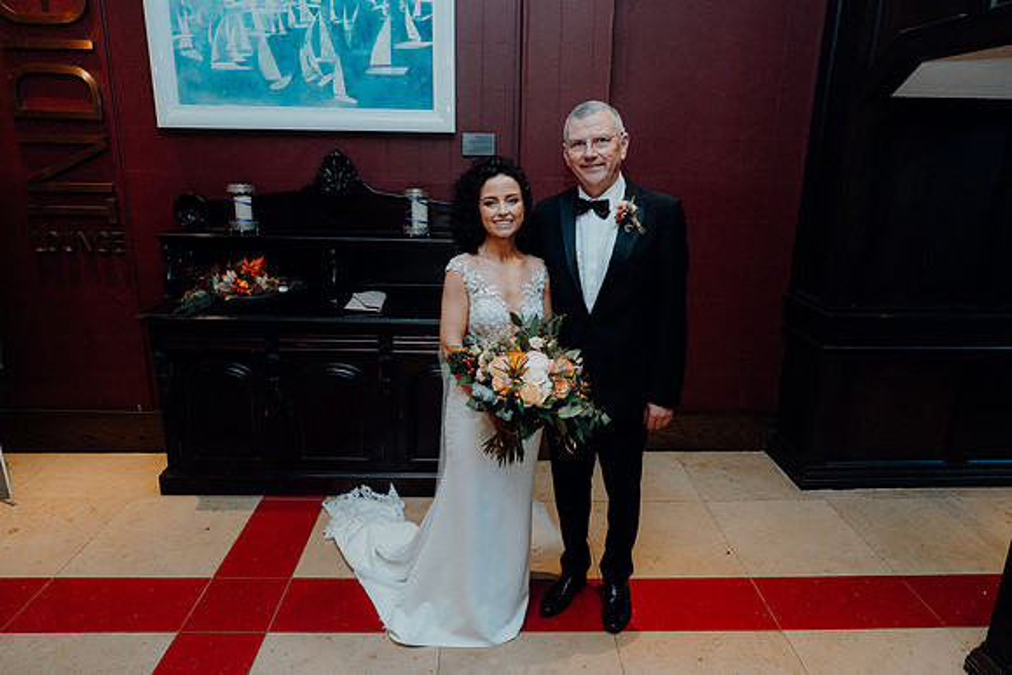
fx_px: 675
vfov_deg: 53.2
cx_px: 506
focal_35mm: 24
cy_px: 338
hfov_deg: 73.7
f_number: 3.5
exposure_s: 1/160
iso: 3200
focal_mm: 24
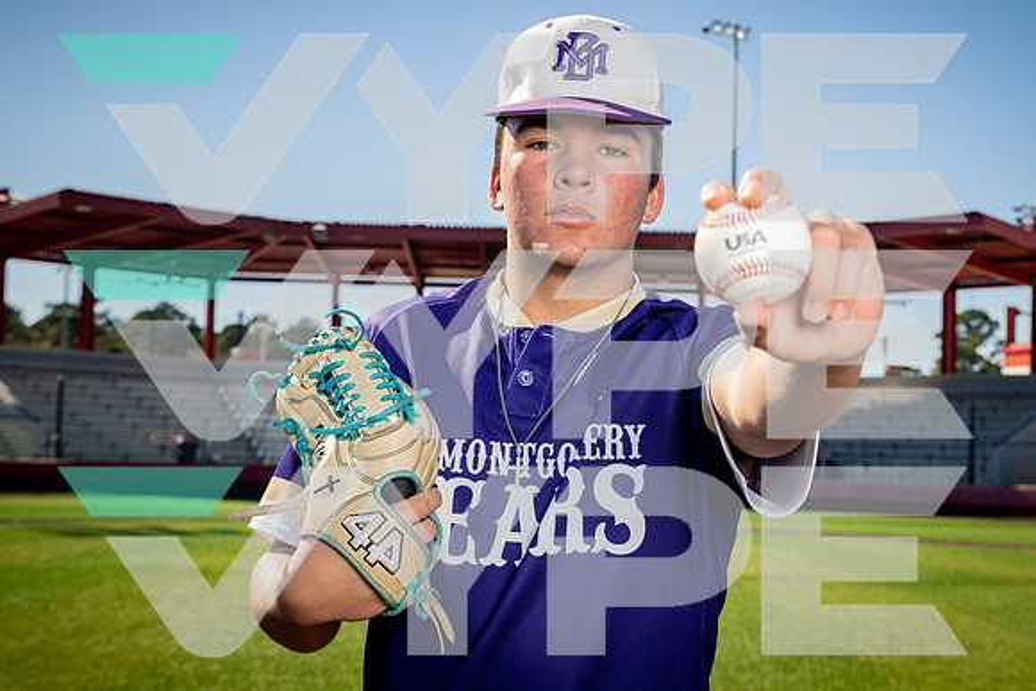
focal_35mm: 59
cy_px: 346
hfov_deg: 33.9
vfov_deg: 23.0
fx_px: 1698
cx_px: 518
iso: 125
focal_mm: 59
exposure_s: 1/250
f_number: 8
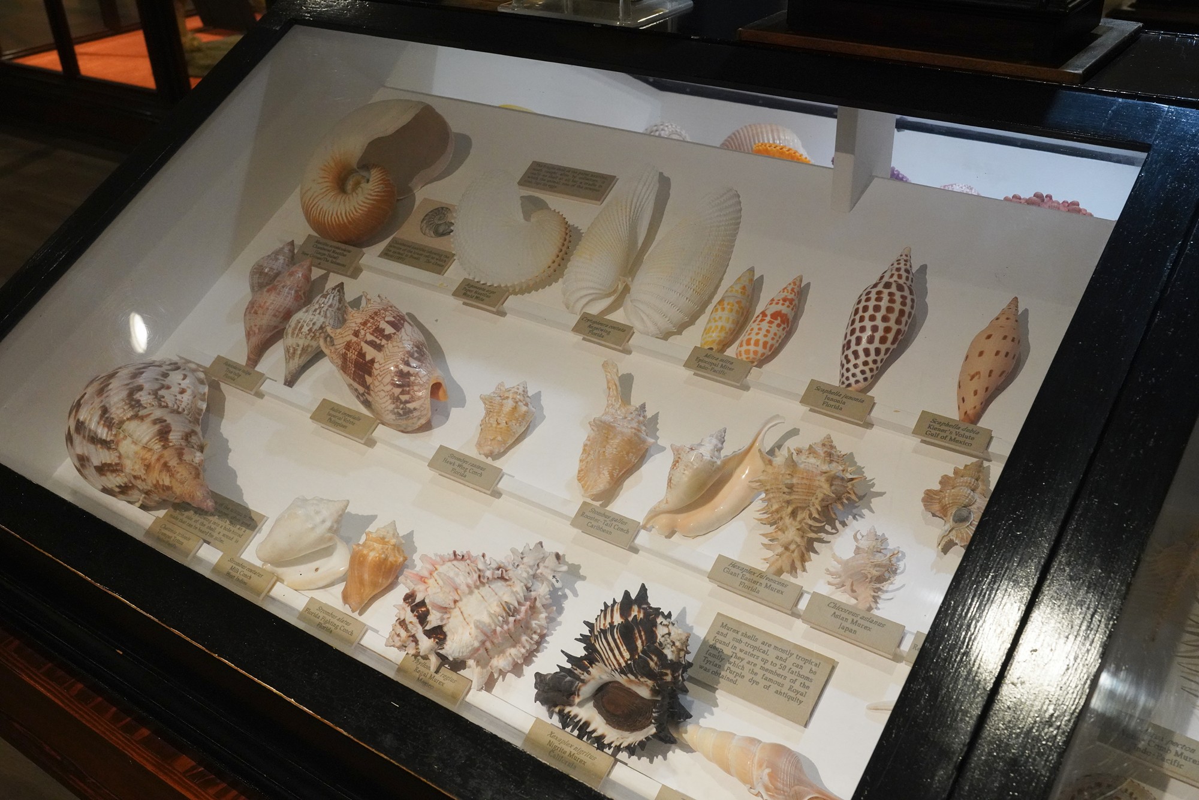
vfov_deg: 38.9
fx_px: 1132
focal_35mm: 34
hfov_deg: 55.8
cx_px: 600
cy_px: 400
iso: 6400
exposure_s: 1/80
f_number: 11
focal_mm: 34
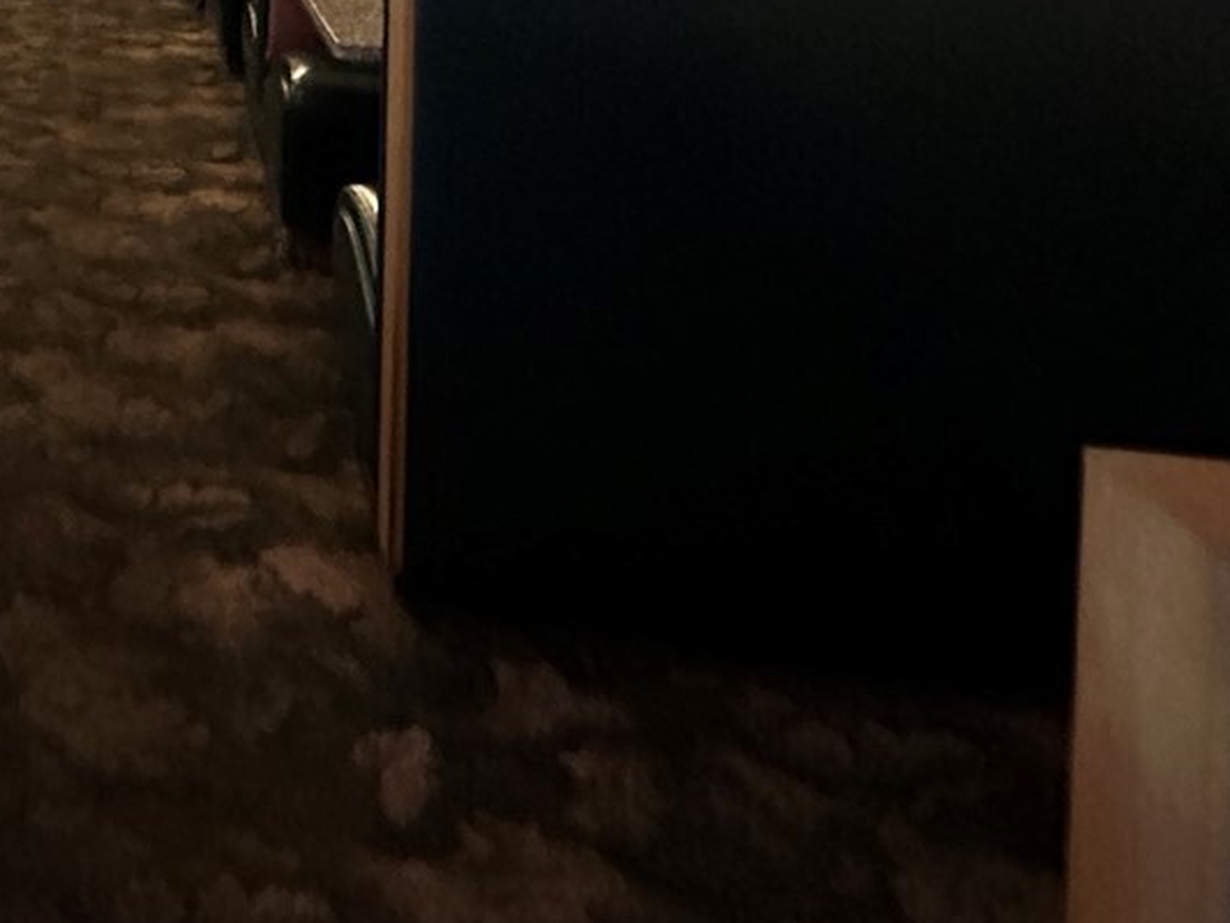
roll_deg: -0.2
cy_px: -265
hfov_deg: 36.1
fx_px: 1493
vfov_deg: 28.4
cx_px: -201
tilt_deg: -2.0
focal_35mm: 42
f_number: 2.2
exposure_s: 1/60
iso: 1250
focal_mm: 2.22
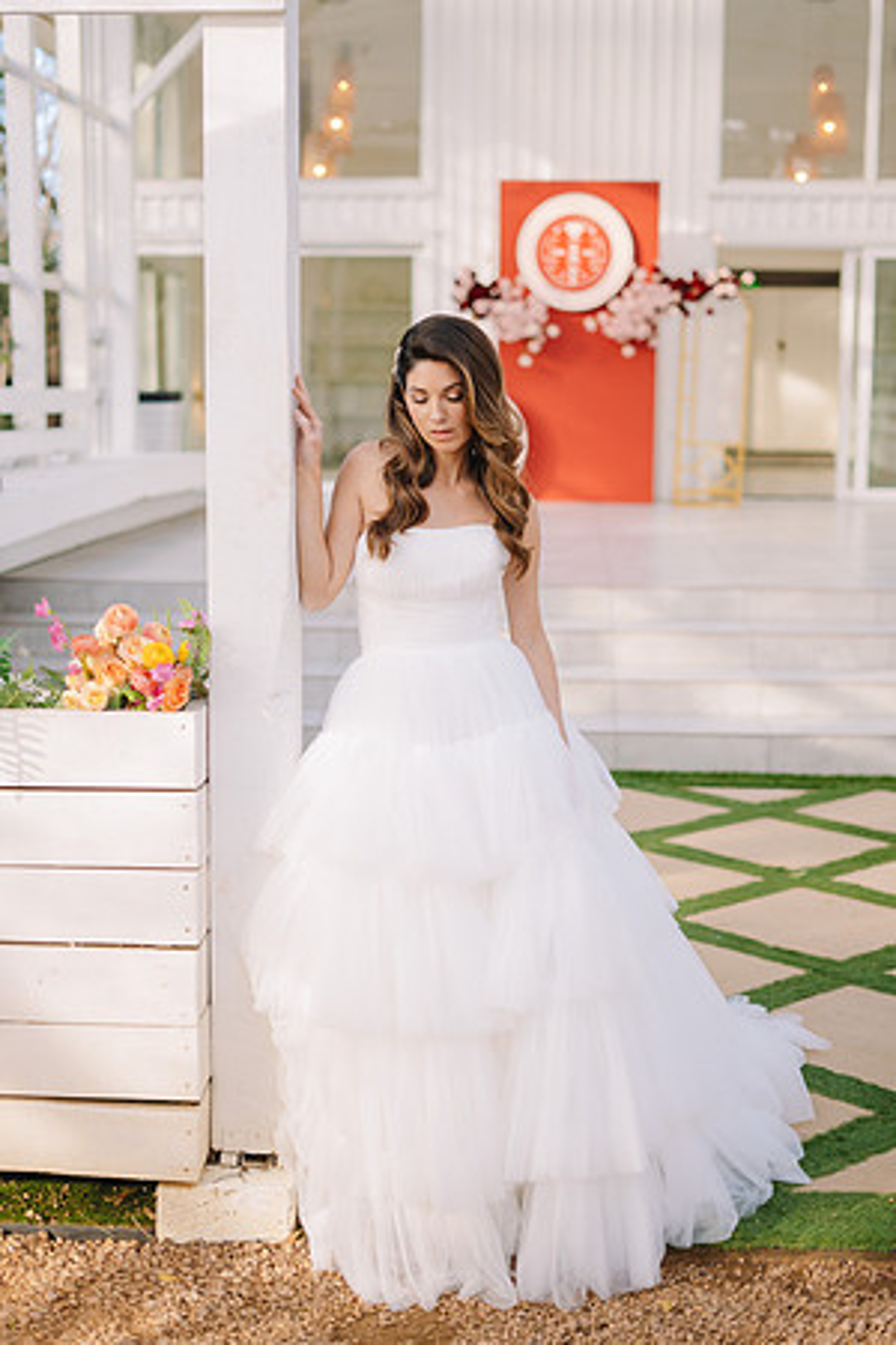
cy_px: 672
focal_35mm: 50
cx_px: 448
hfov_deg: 27.0
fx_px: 1867
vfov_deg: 39.6
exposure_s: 1/200
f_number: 2
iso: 64
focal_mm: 50
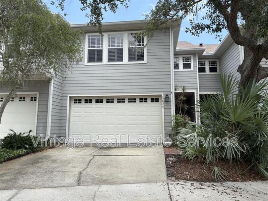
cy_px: 100
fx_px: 201
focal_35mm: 26
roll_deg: +0.5
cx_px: 134
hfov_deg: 67.3
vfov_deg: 53.0
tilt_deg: +8.1
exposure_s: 1/1239
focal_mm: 5.96
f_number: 1.6
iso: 64
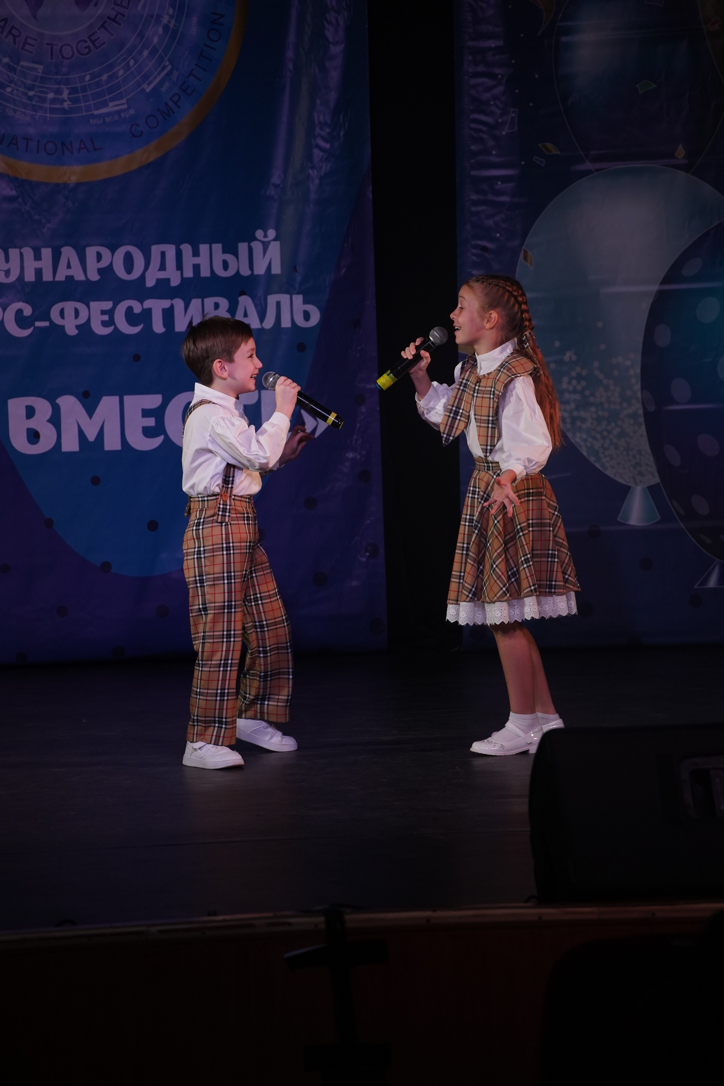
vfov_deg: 12.3
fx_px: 5037
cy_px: 543
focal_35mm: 167
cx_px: 362
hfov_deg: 8.2
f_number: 5.6
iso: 2000
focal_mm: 167
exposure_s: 1/400
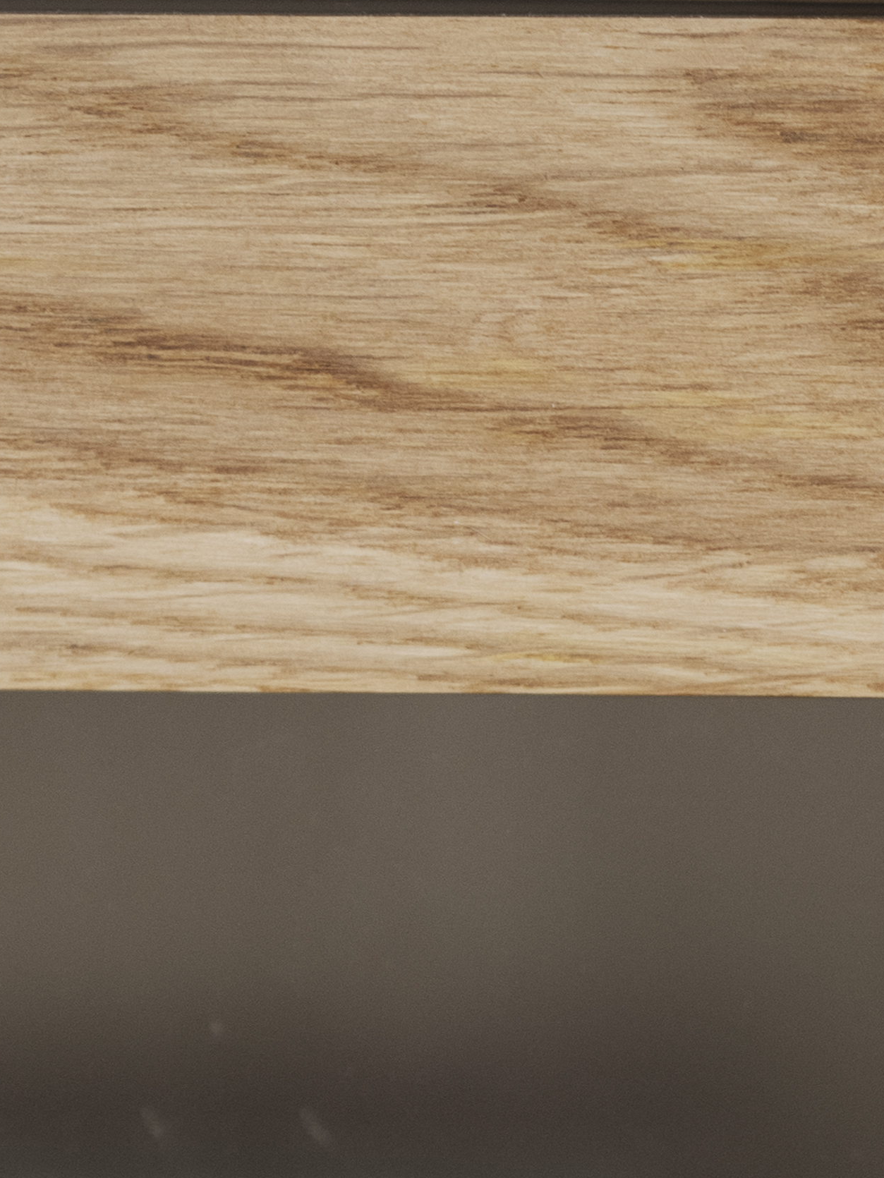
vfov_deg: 4.9
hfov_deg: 3.7
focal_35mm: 404
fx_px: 13753
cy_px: 1823
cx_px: 1604
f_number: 1.8
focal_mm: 85
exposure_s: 1/100
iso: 200
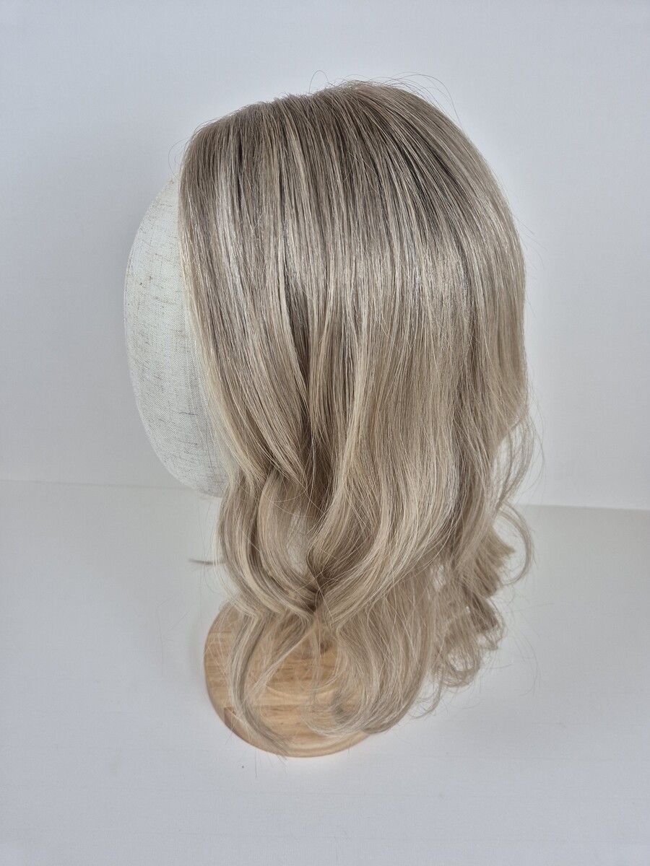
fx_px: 576
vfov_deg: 73.9
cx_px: 325
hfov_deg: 58.9
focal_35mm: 23
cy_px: 433
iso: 80
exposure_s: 1/180
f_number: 1.8
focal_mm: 5.4
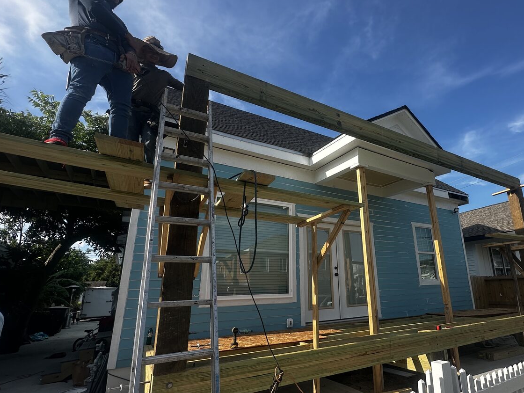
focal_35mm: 20
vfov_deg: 65.9
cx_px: 330
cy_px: 206
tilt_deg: +14.3
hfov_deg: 80.1
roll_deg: +1.6
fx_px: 303
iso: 50
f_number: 2.2
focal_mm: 2.22
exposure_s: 1/1082
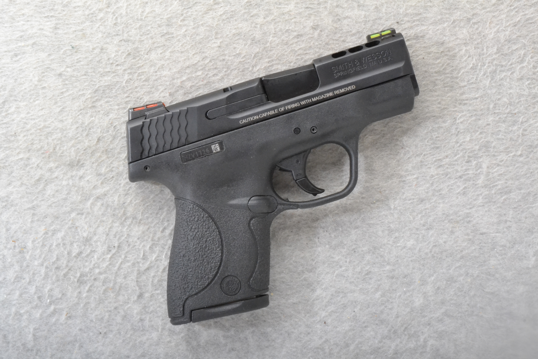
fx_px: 986
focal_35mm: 66
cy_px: 180
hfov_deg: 30.5
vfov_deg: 20.6
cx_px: 269
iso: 3200
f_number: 20
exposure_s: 1/160
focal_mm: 44
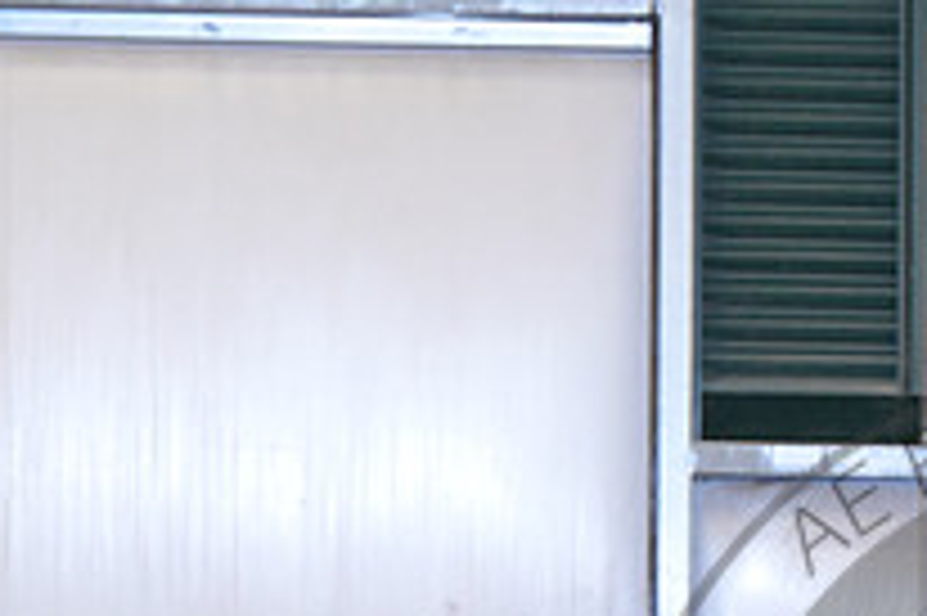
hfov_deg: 6.6
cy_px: 866
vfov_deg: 4.4
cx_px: 1143
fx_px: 7976
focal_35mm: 310
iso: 4000
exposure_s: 1/250
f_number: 5.6
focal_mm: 110
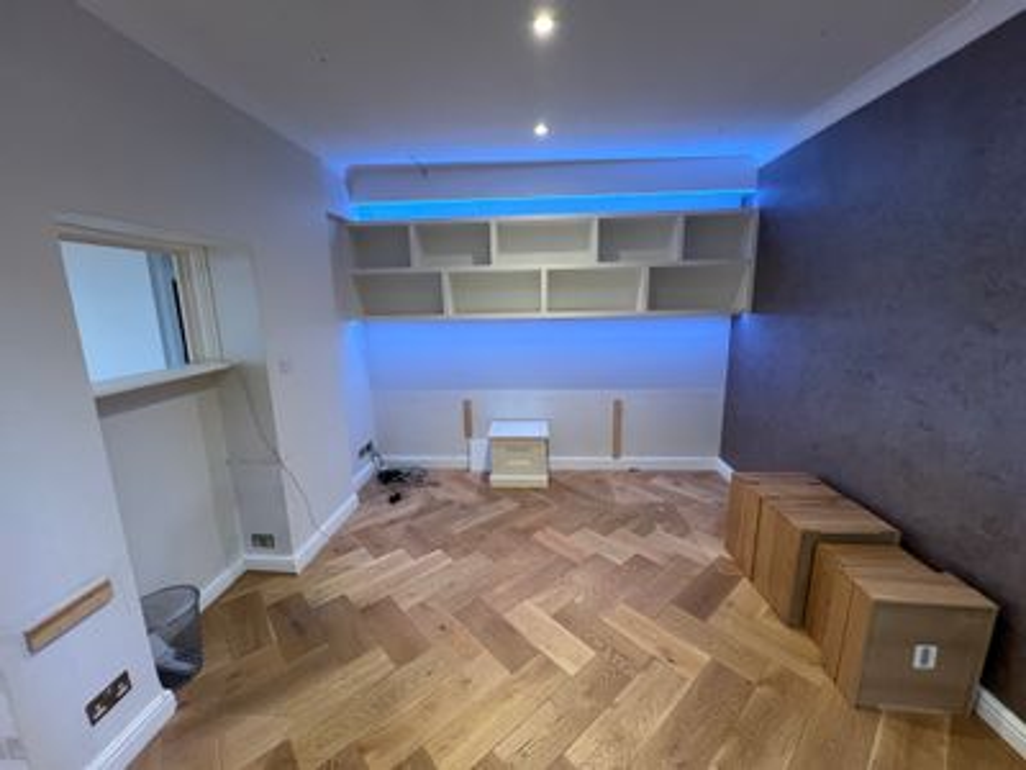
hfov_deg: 106.2
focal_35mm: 13
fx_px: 385
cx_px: 513
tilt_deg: -11.1
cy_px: 385
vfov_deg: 89.9
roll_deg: +0.6
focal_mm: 1.57
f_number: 1.8
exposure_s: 1/50
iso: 125
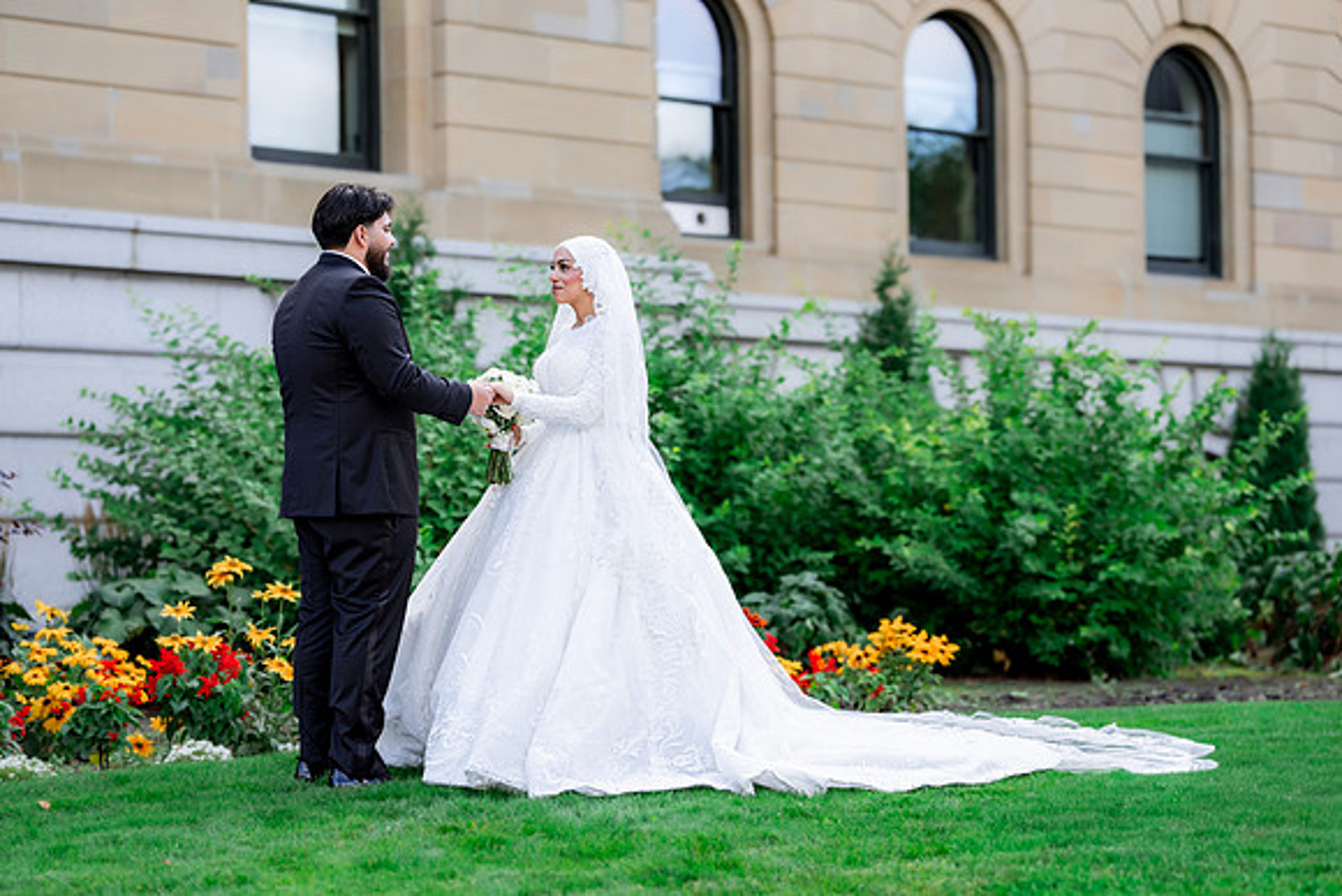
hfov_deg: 24.2
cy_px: 448
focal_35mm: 84
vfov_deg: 16.3
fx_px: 3132
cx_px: 671
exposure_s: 1/800
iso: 200
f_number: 2.5
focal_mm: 84
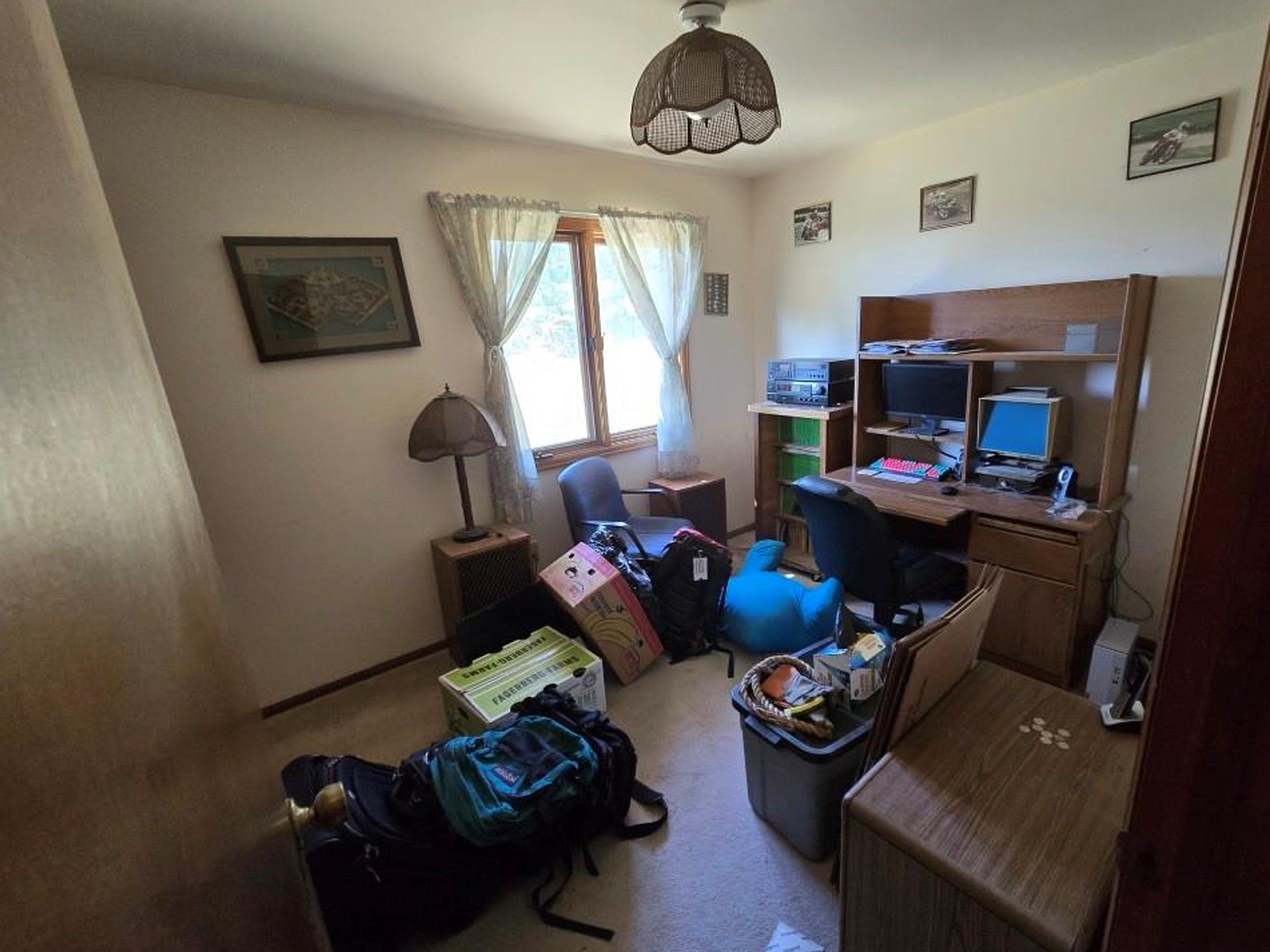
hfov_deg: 101.9
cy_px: 477
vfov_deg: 85.7
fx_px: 514
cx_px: 682
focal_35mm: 14
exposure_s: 1/60
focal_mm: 2.2
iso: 640
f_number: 2.2
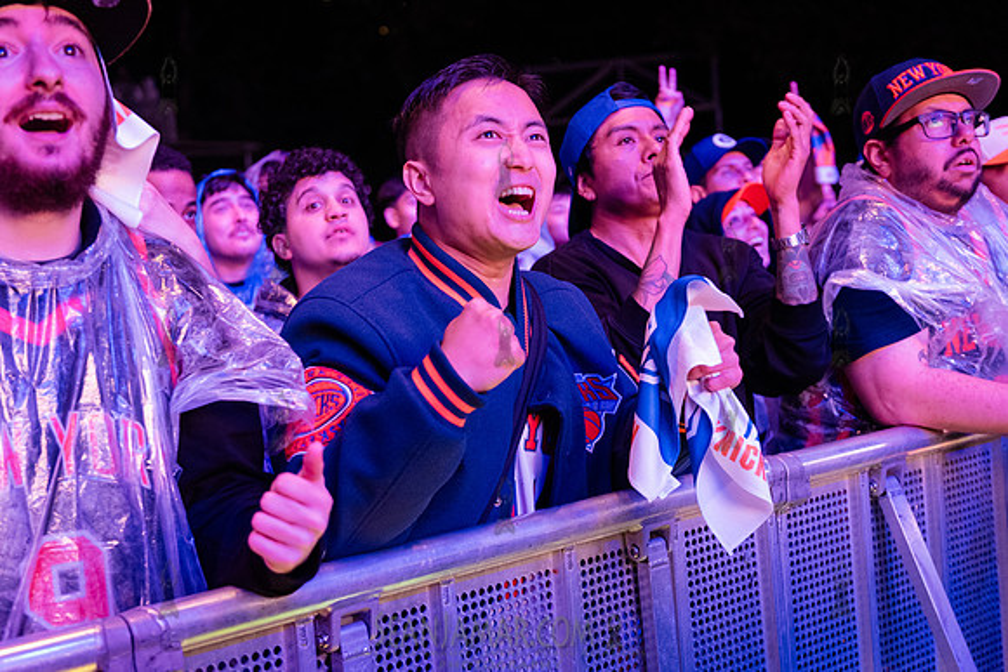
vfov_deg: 24.6
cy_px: 336
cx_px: 504
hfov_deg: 36.2
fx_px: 1540
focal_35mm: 55
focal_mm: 55
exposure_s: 1/250
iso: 6400
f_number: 3.5
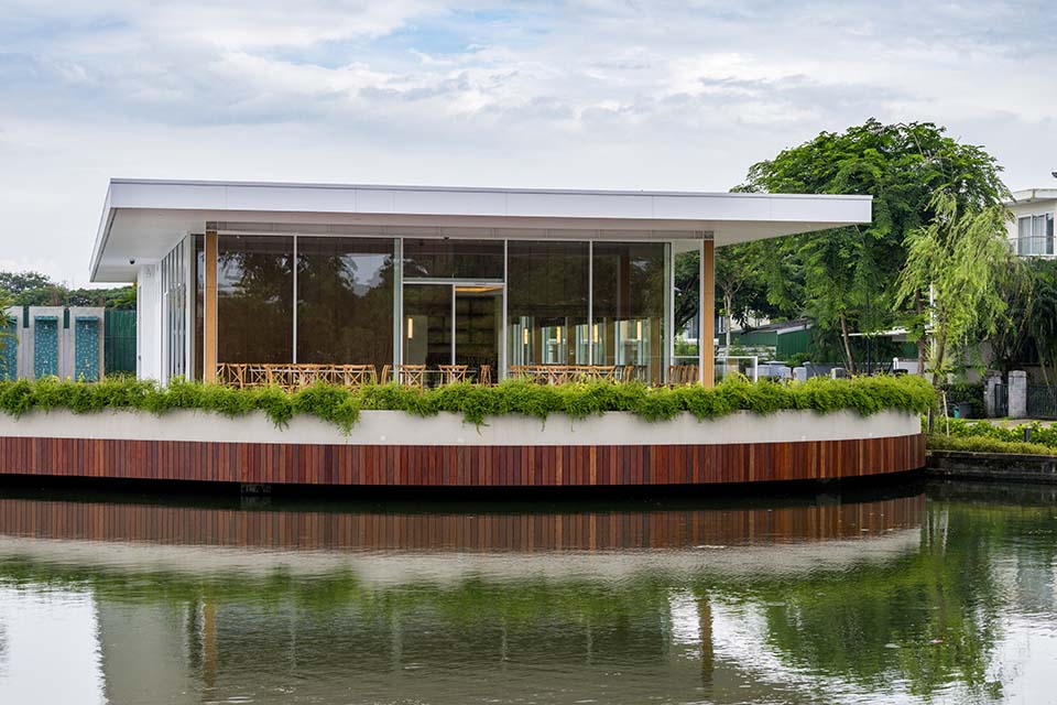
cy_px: 352
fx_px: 2055
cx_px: 528
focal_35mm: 70
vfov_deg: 19.5
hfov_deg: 28.8
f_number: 8
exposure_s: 1/640
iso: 560
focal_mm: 70
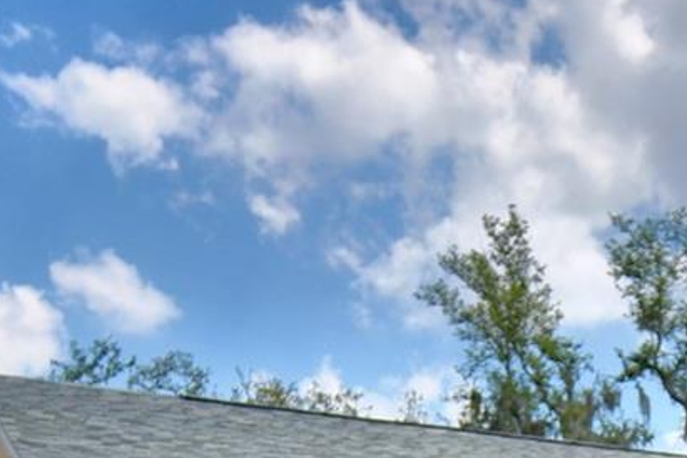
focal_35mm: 74
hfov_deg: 26.1
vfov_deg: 16.6
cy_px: 712
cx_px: 672
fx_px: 1412
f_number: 4.8
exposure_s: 1/1250
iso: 100
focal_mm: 13
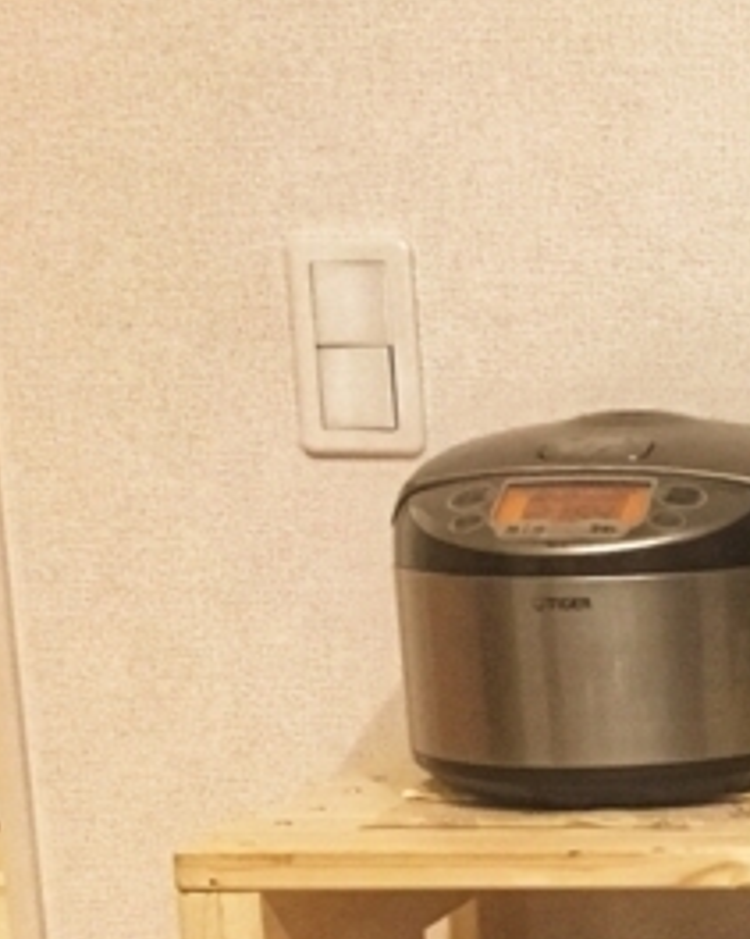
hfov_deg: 12.8
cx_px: 1315
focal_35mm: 110
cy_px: 1021
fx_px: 3054
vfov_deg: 16.9
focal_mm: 4.15
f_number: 2.2
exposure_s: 1/17
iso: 200
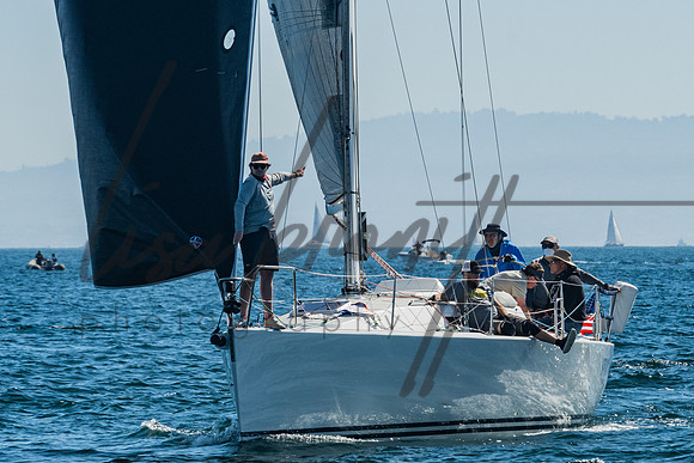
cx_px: 399
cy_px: 156
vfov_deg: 3.0
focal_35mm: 457
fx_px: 8814
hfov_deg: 4.5
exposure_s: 1/400
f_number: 10
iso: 400
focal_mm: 200
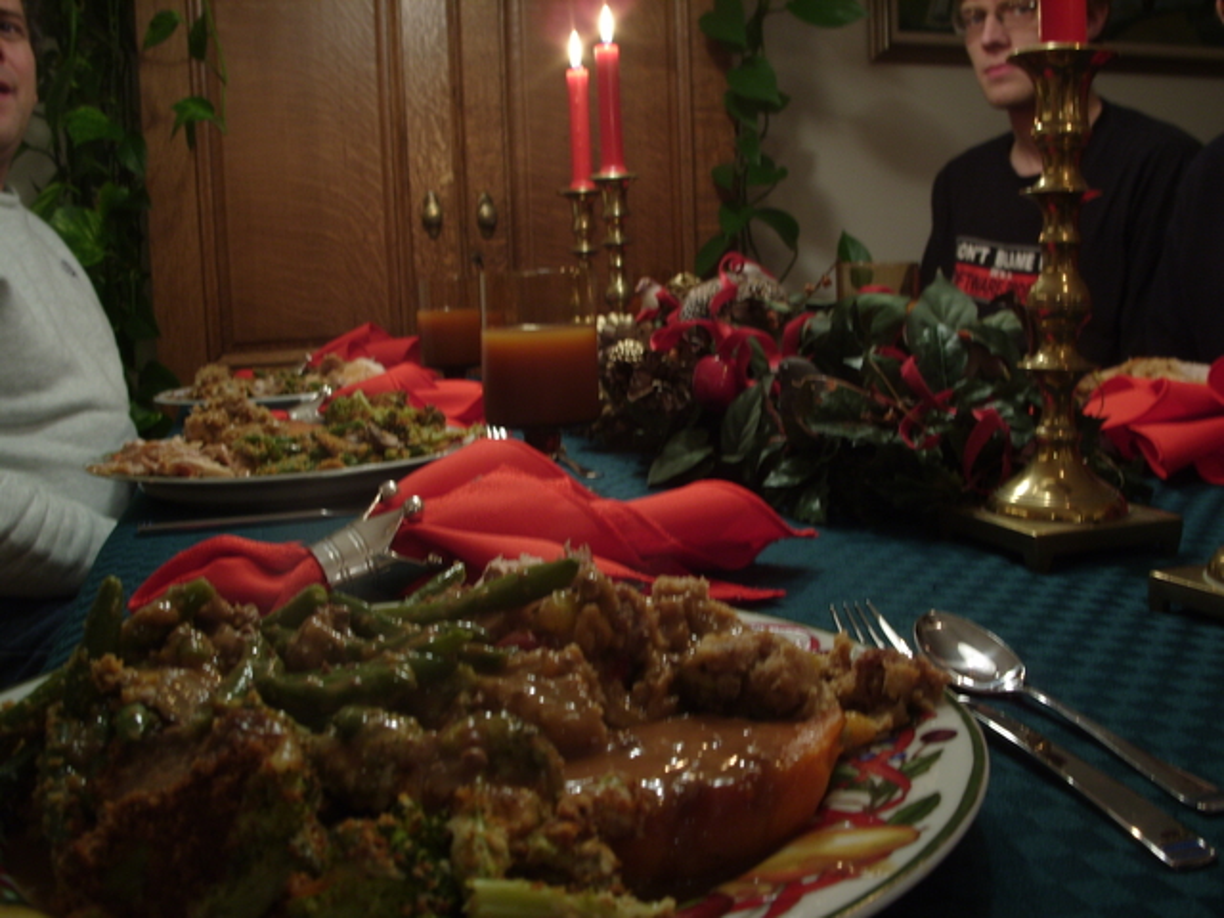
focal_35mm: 35
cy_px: 459
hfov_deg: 52.6
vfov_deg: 40.7
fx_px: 1238
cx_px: 612
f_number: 4.4
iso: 80
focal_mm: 7.8
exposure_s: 1/2
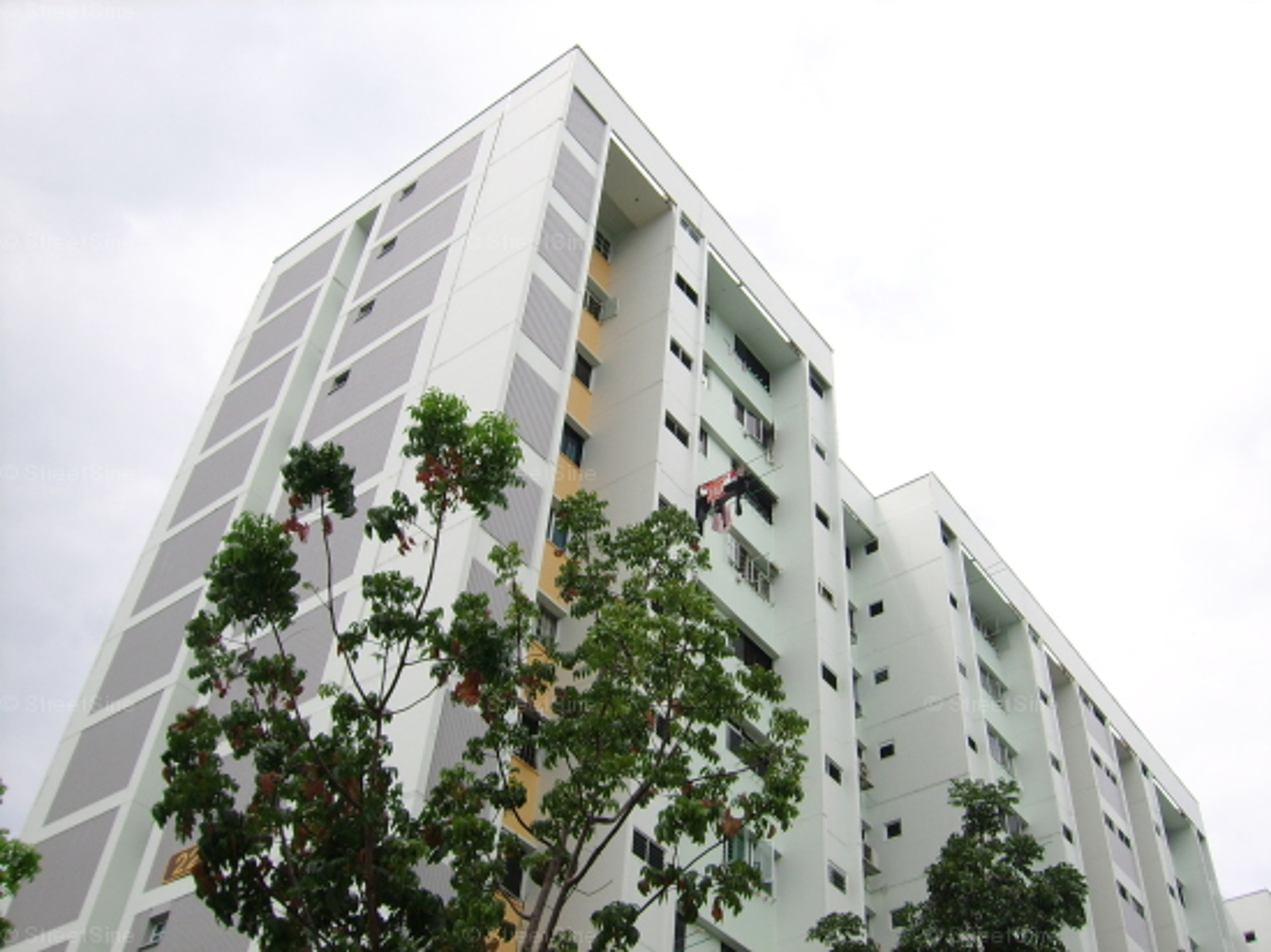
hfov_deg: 52.6
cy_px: 476
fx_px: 1285
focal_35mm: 35
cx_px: 636
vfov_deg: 40.7
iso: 50
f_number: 5.8
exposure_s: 1/297
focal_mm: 5.95
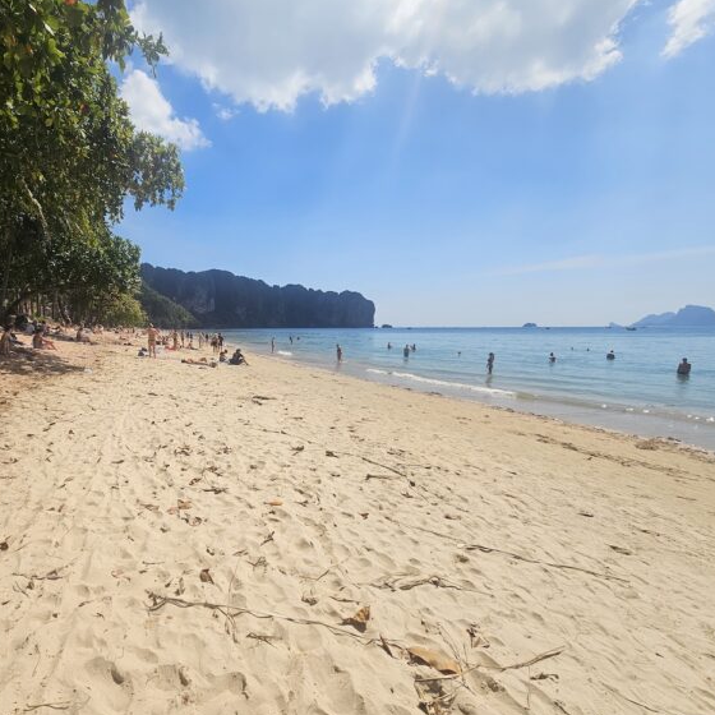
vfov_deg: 87.4
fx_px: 374
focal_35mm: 16
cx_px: 244
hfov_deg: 84.7
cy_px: 368
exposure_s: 1/6294
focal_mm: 2.2
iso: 50
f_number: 2.2
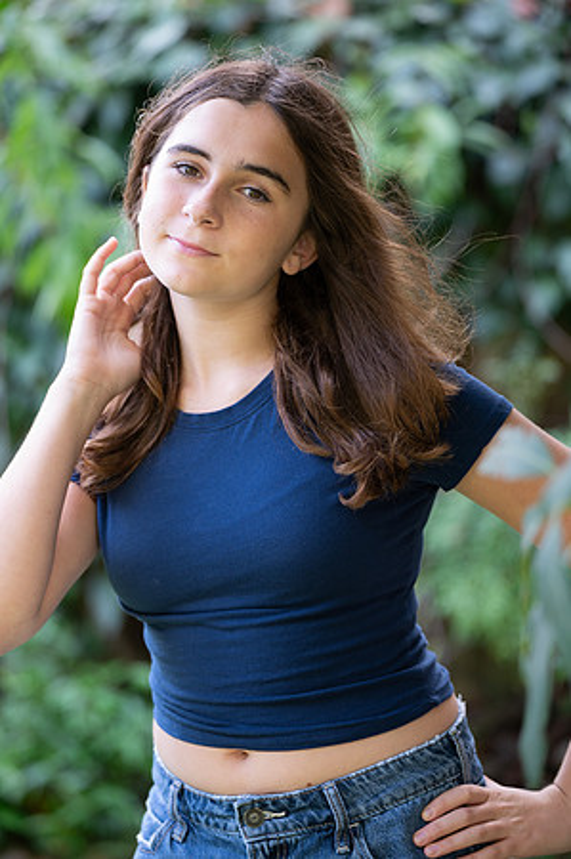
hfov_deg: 13.0
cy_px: 430
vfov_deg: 19.5
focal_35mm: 105
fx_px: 2504
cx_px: 286
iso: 500
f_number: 2.8
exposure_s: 1/200
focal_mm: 105
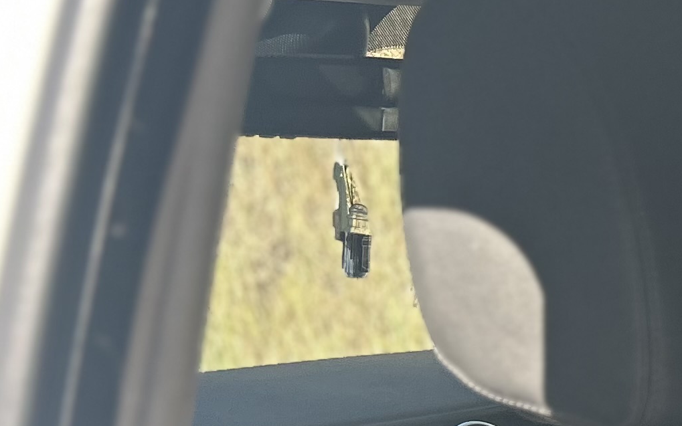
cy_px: 492
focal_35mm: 109
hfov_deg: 15.8
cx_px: 1283
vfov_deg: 11.8
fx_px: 2026
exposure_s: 1/413
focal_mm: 5.7
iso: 50
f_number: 1.5
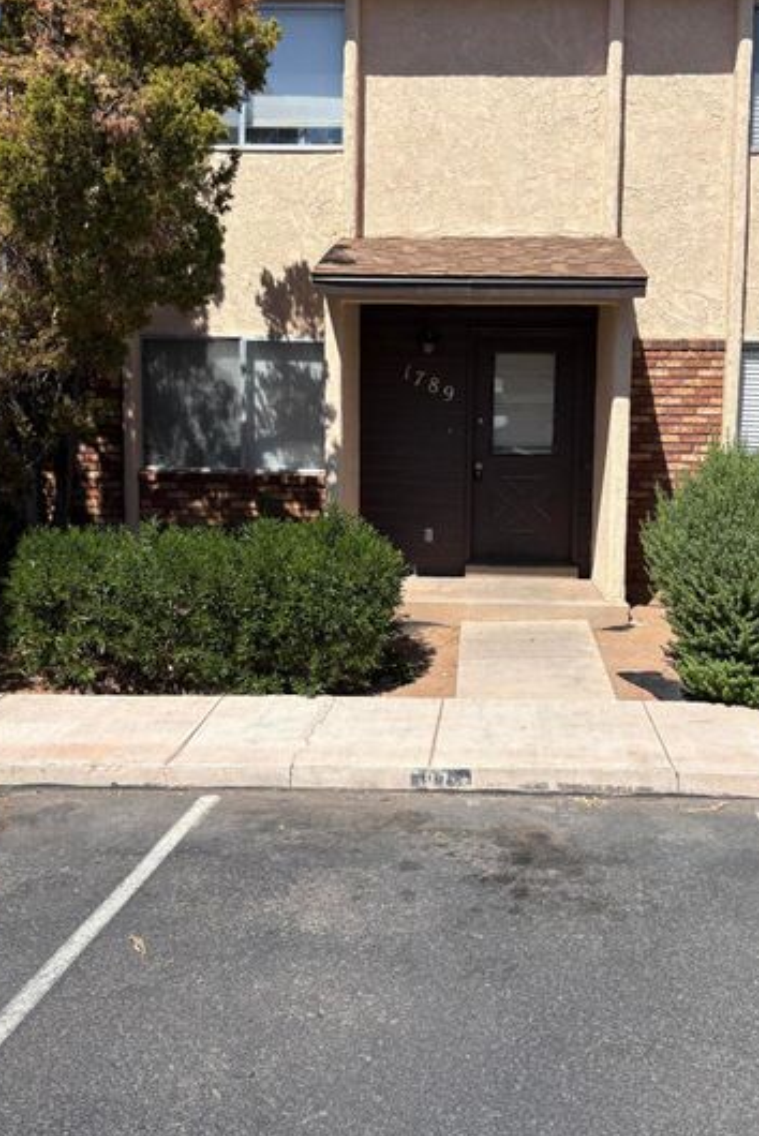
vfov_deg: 55.7
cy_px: 518
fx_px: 1074
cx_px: 435
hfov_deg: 38.8
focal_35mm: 34
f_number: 1.6
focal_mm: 5.96
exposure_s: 1/4329
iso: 50
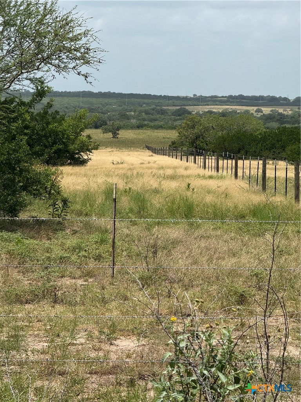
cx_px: 150
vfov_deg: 16.4
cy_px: 201
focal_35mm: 120
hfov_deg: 12.3
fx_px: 1391
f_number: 2.8
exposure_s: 1/1969
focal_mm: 15.66
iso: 50
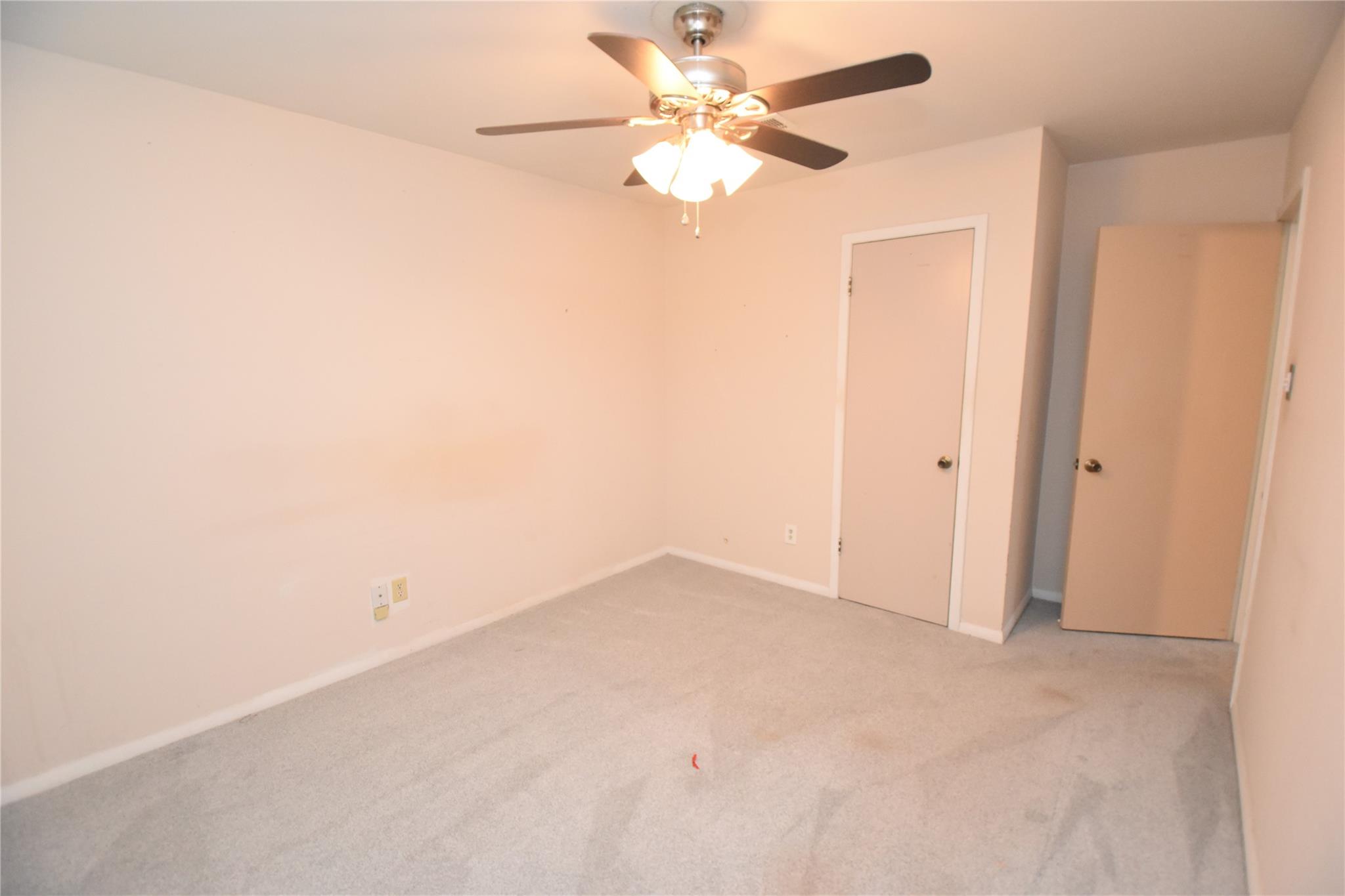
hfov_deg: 100.4
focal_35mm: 15
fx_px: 560
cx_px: 672
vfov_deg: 77.3
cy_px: 448
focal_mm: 10
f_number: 3.5
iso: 2500
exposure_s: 1/60
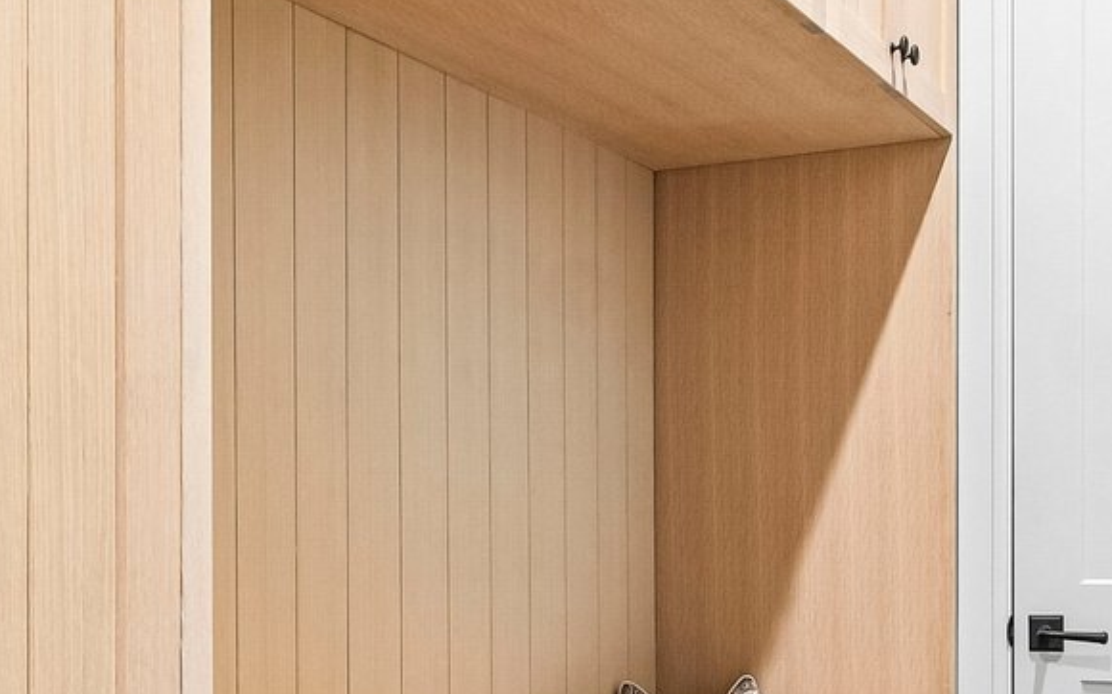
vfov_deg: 23.8
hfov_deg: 37.4
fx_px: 1636
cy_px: 490
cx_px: 435
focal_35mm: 54
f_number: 8
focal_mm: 10
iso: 400
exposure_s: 1/2.5
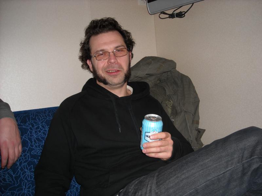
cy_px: 98
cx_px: 131
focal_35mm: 35
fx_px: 265
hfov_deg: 52.6
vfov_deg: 40.7
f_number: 2.8
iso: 64
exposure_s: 1/60
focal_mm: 5.7
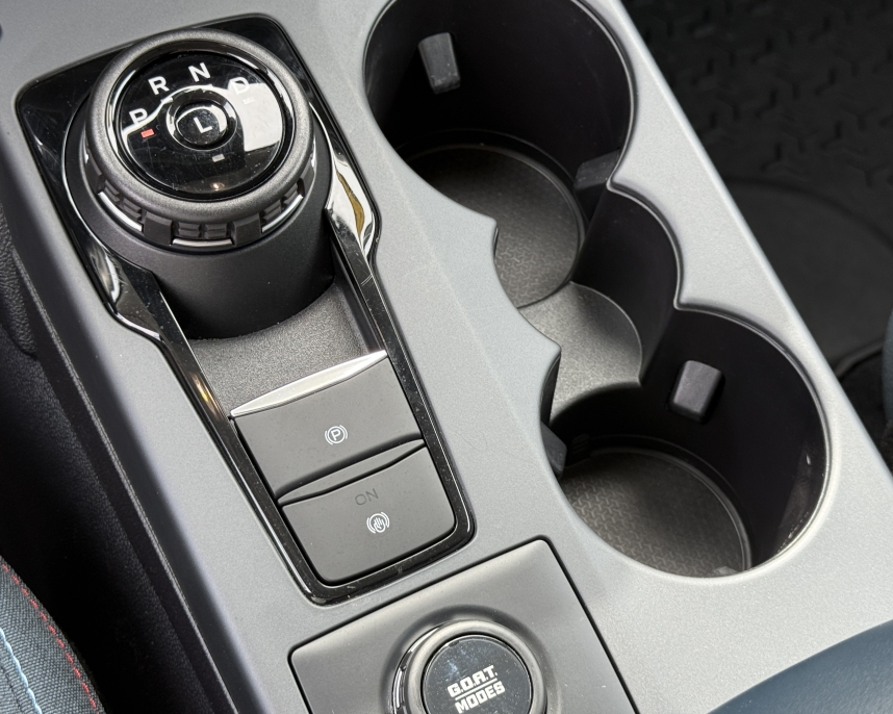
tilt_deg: -58.9
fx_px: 1559
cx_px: 473
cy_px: 373
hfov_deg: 32.0
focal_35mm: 59
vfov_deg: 25.8
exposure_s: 1/137
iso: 50
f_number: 1.78
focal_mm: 6.76
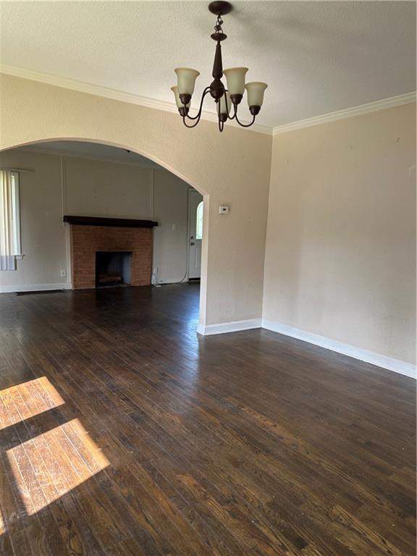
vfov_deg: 71.6
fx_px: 385
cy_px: 278
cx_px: 208
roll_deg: -1.8
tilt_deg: -7.9
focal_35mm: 24
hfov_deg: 56.8
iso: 125
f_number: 1.78
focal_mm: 6.86
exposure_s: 1/121
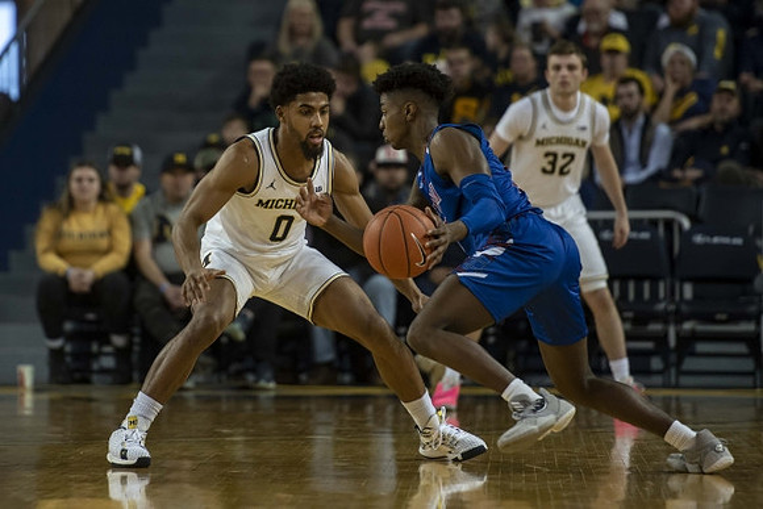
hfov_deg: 7.0
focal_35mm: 295
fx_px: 6252
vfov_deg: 4.7
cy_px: 173
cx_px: 275
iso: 1000
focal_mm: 200
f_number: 2.8
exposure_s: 1/1000
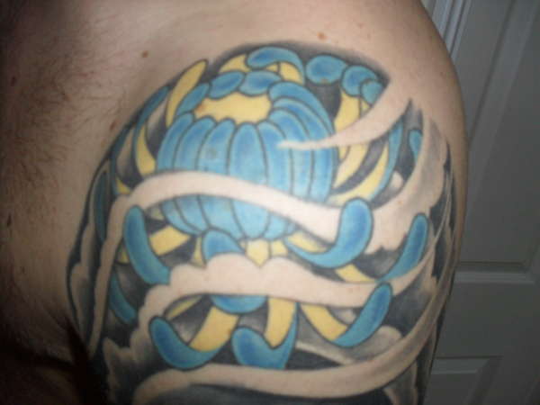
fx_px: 546
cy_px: 202
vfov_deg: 40.7
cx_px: 270
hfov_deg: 52.6
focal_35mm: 35
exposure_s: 1/45
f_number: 3.2
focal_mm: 6.3
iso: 200
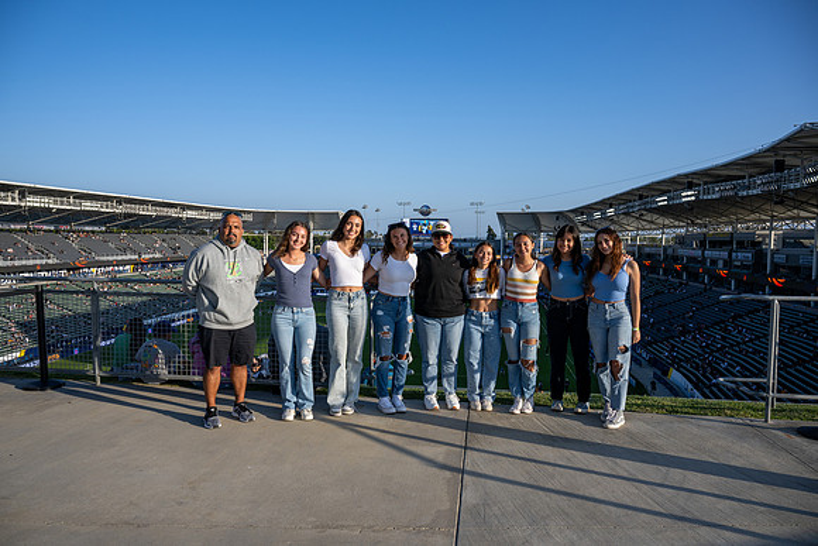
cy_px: 273
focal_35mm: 24
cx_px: 409
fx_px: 545
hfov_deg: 73.7
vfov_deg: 53.2
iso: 160
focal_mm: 24
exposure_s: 1/400
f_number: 8
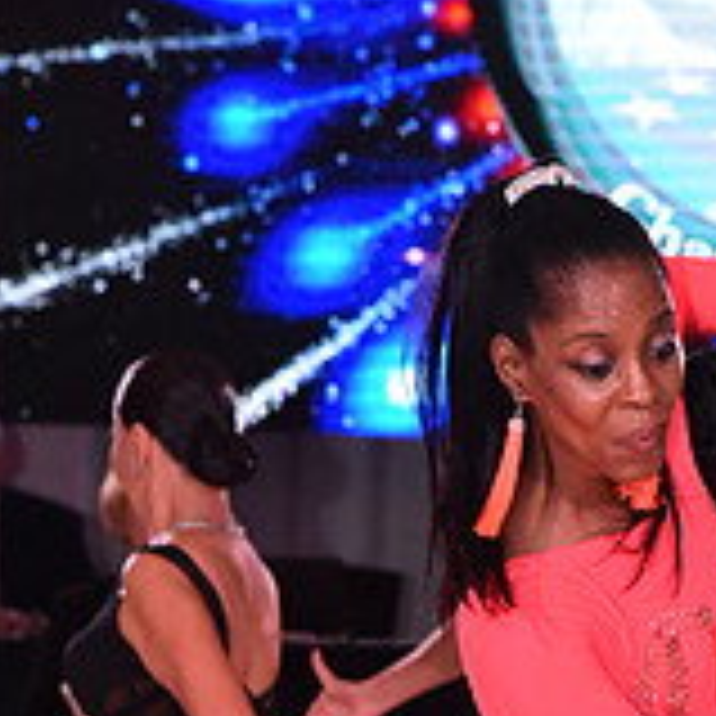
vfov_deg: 5.7
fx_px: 7114
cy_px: 964
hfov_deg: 5.7
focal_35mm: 304
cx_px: 853
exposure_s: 1/320
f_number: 7.1
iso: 2500
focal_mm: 98
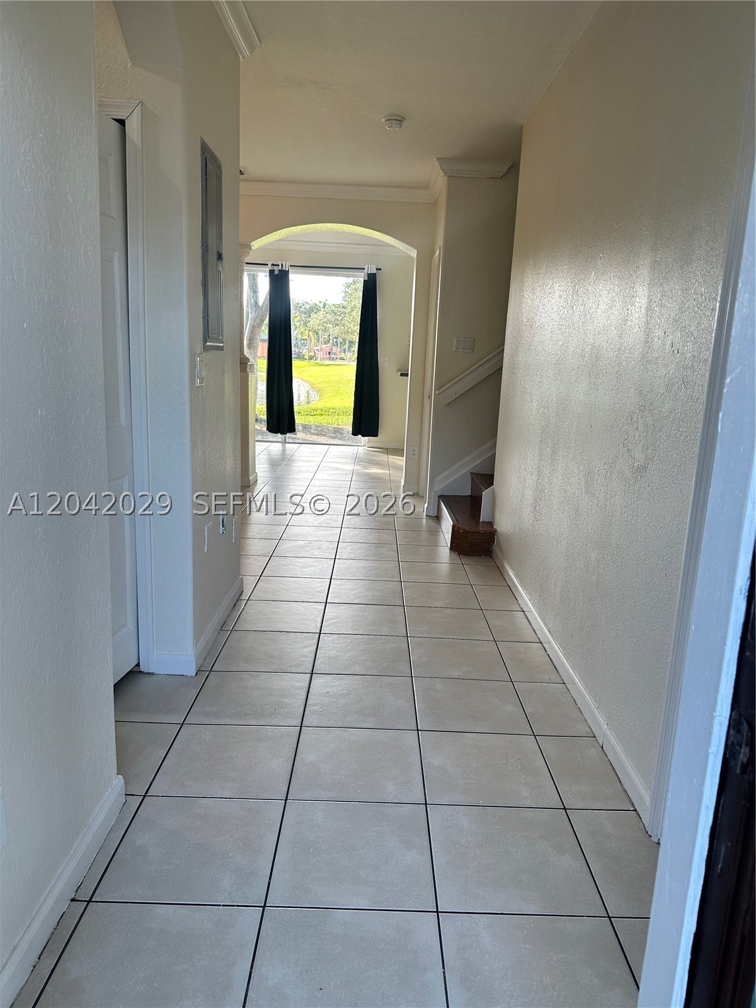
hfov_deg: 56.8
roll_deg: -2.0
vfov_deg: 71.6
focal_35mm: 24
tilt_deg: -10.2
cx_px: 378
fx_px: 699
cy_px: 504
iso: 80
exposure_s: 1/165
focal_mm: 6.86
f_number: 1.78
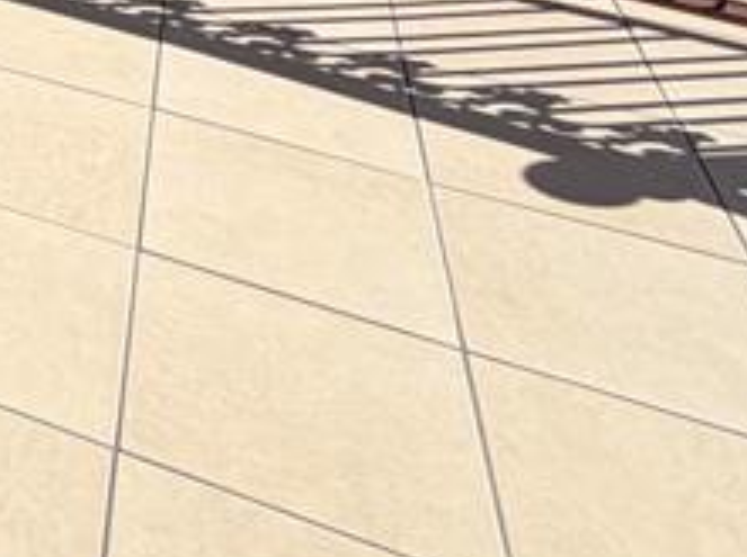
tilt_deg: -3.3
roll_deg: -1.9
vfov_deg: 16.0
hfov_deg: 22.4
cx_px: -477
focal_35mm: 65
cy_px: -635
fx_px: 1400
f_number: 2.2
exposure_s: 1/1050
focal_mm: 2.22
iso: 20
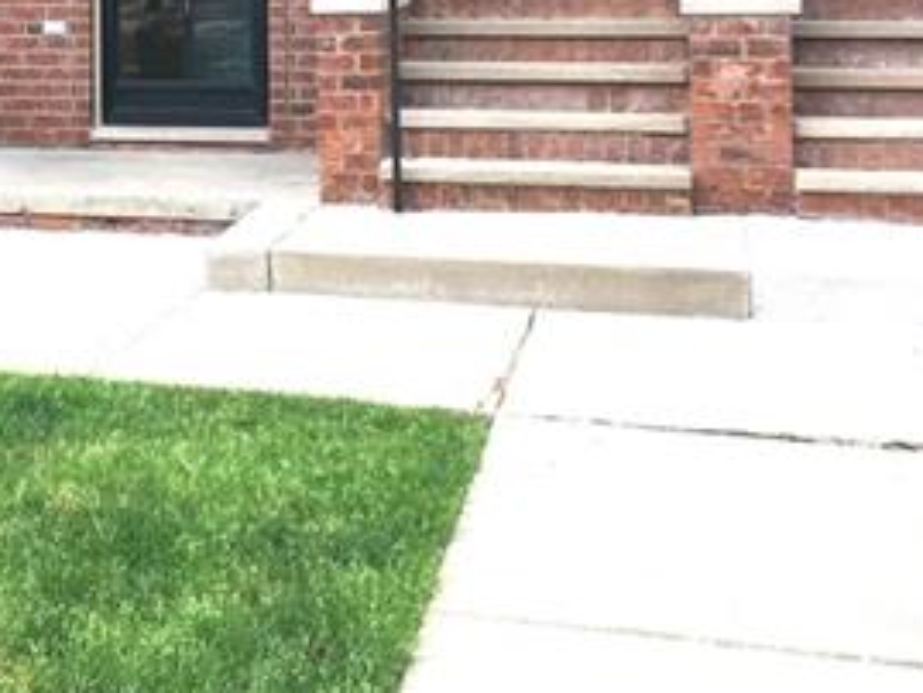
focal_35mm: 69
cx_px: 89
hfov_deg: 27.1
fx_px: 1841
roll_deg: +0.2
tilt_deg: +0.7
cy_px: -34
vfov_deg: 20.5
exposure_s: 1/120
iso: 25
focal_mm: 4.15
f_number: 2.2
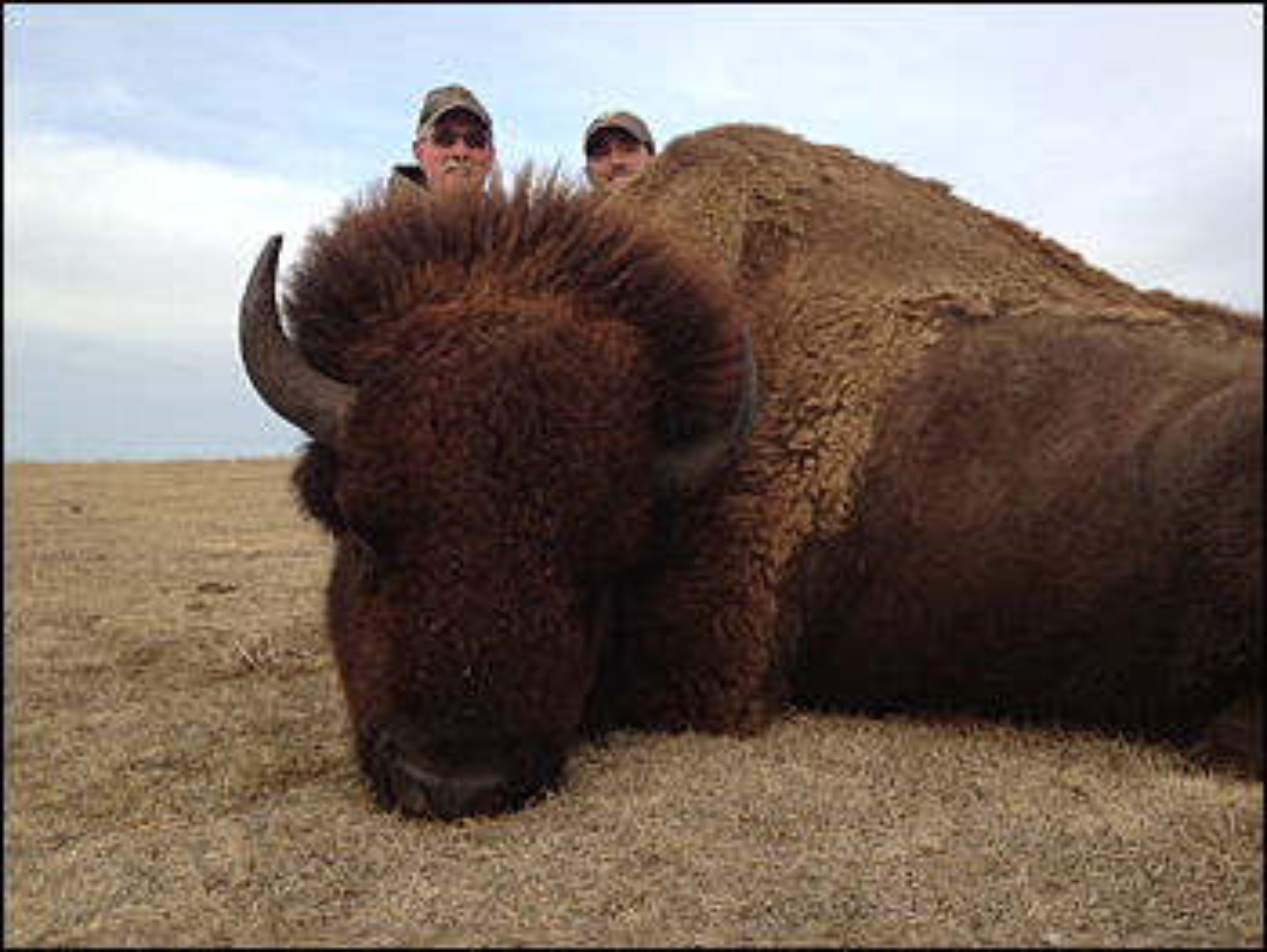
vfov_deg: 40.7
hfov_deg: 52.6
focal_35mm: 35
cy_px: 476
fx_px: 1282
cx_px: 634
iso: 50
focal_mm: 4.28
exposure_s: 1/289
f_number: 2.4
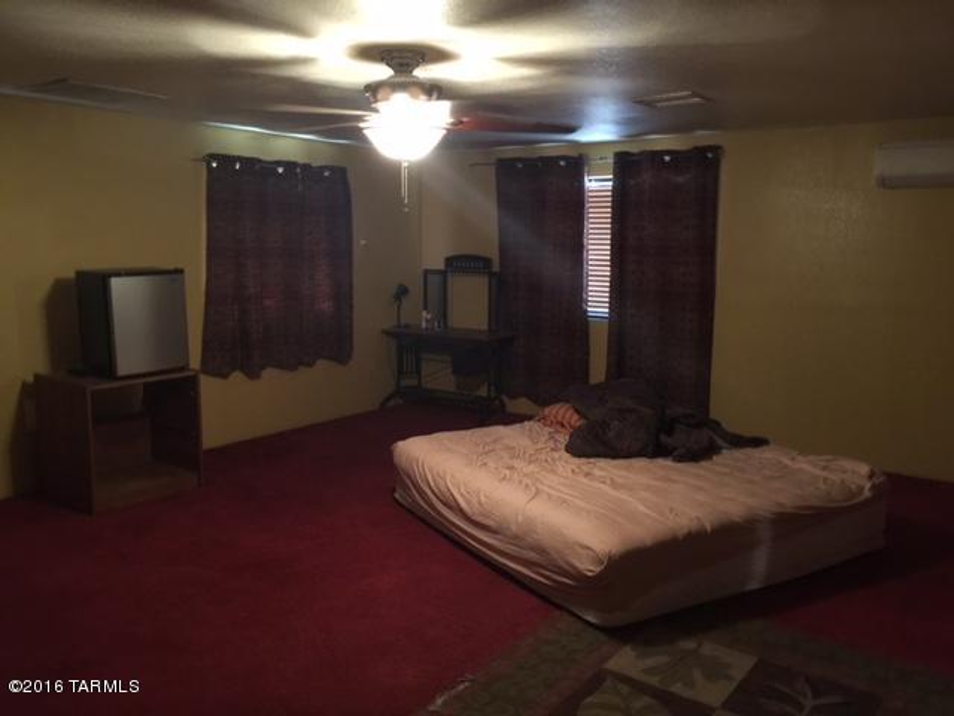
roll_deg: -1.7
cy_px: 358
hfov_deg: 61.7
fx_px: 799
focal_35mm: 29
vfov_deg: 48.2
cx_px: 477
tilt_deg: -5.3
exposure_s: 1/4
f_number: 2.2
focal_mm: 4.15
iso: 100
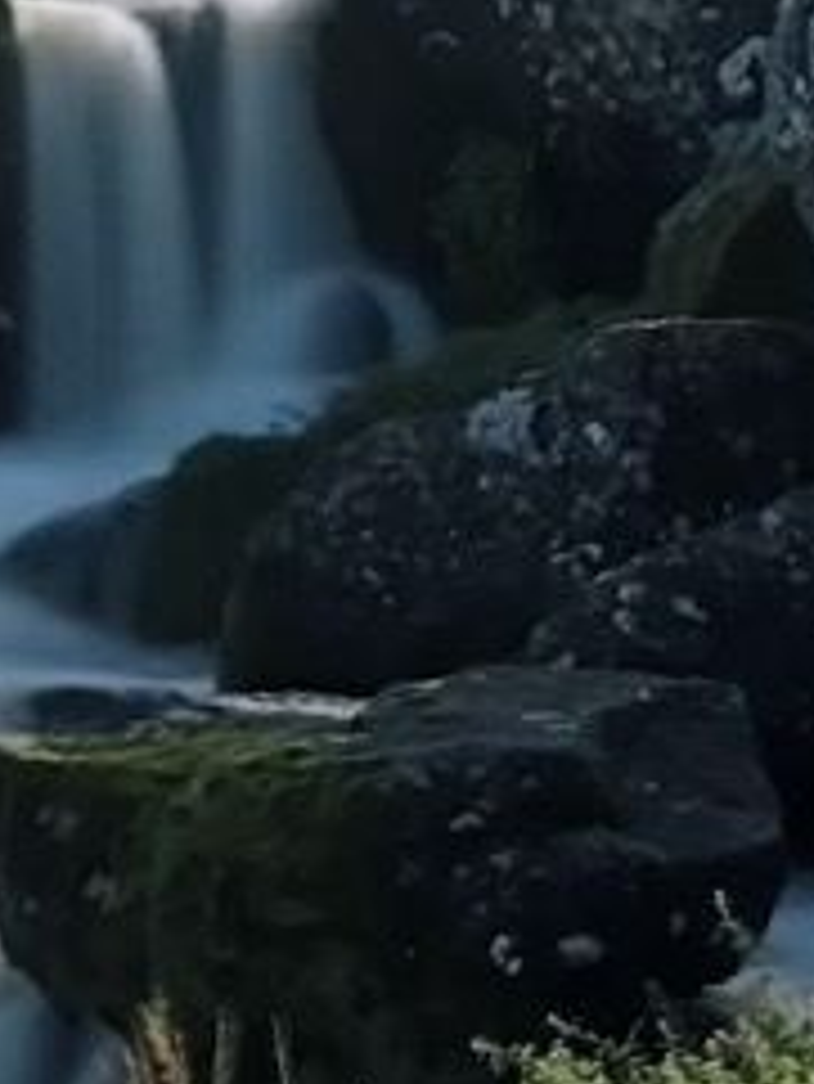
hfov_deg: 5.7
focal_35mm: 255
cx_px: -1025
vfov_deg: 7.7
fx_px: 7988
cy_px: -189
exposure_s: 1/6211
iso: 64
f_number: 1.78
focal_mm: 6.86
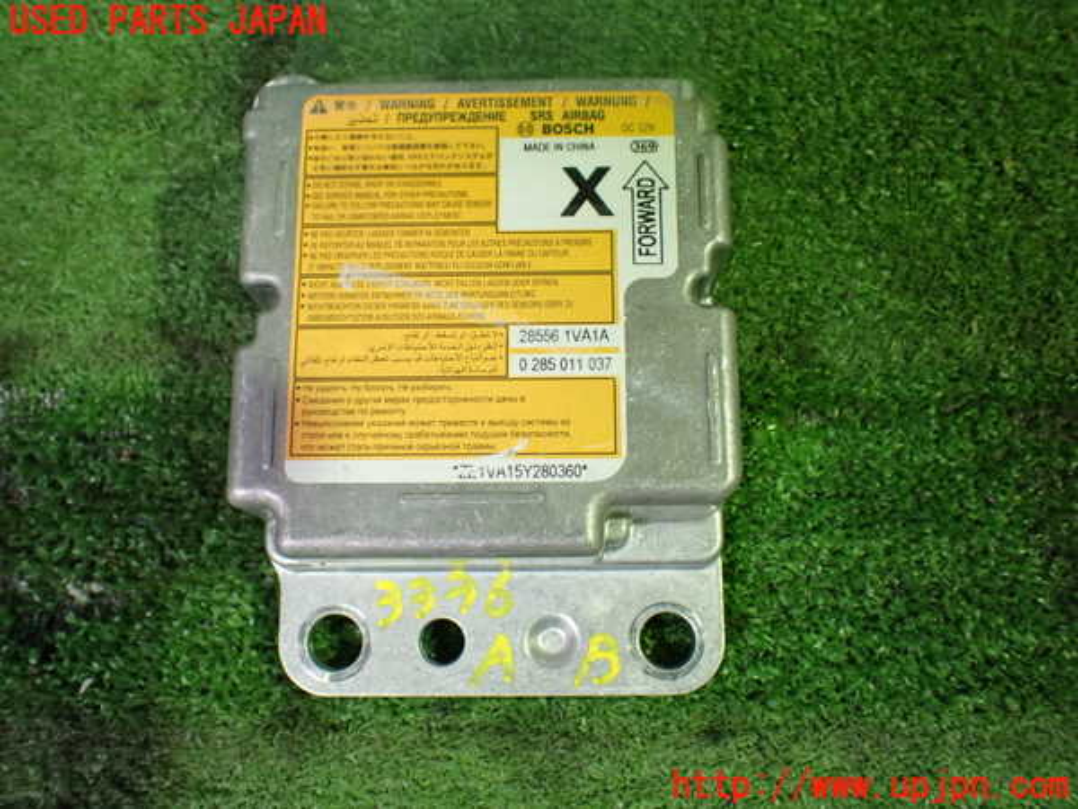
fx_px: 934
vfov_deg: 46.8
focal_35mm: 30
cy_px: 404
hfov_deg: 60.0
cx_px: 539
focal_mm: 5.4
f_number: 2.3
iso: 800
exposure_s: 1/80
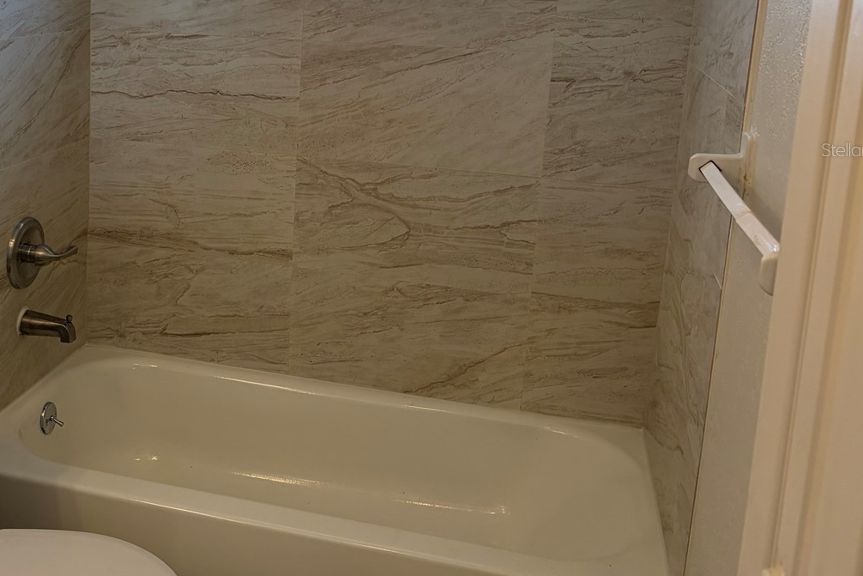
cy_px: 149
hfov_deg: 43.9
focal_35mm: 43
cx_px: 216
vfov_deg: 30.7
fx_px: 1031
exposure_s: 1/230
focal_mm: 5.96
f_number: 1.6
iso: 100
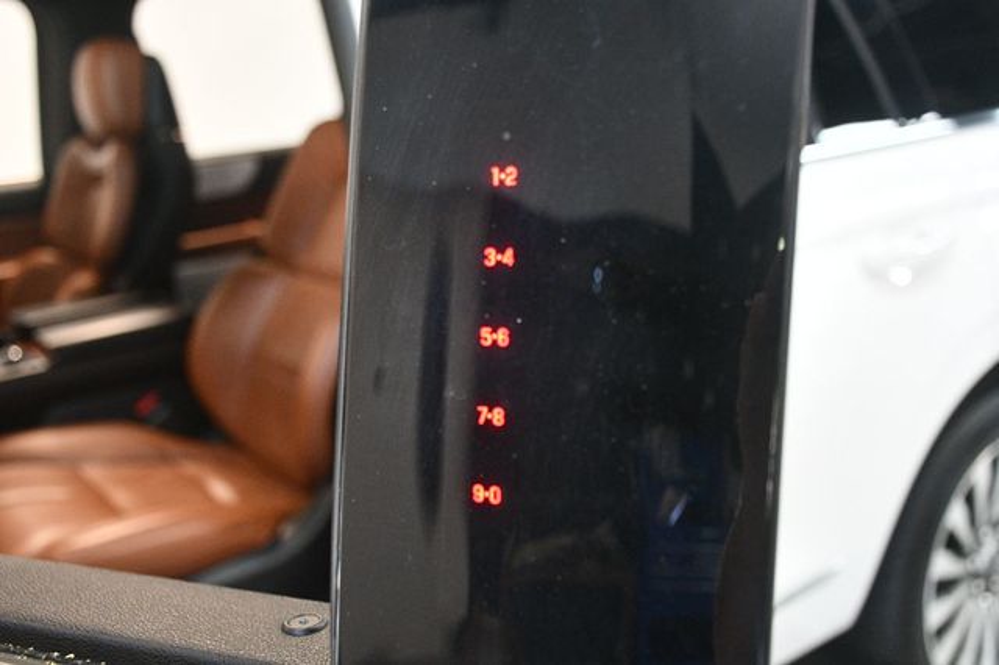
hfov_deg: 49.6
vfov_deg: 34.2
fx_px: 1082
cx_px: 500
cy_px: 332
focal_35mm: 39
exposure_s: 1/80
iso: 3200
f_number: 3.8
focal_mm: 26
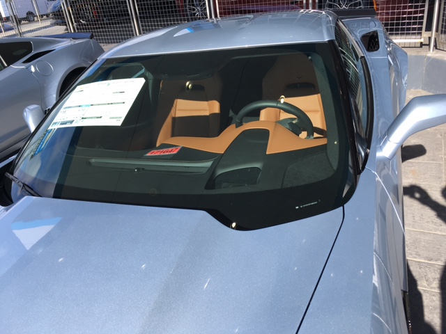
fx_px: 374
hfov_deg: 61.7
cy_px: 167
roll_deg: +7.7
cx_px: 223
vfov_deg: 48.2
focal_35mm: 29
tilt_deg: -26.8
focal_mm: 4.15
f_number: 2.2
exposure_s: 1/513
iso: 25
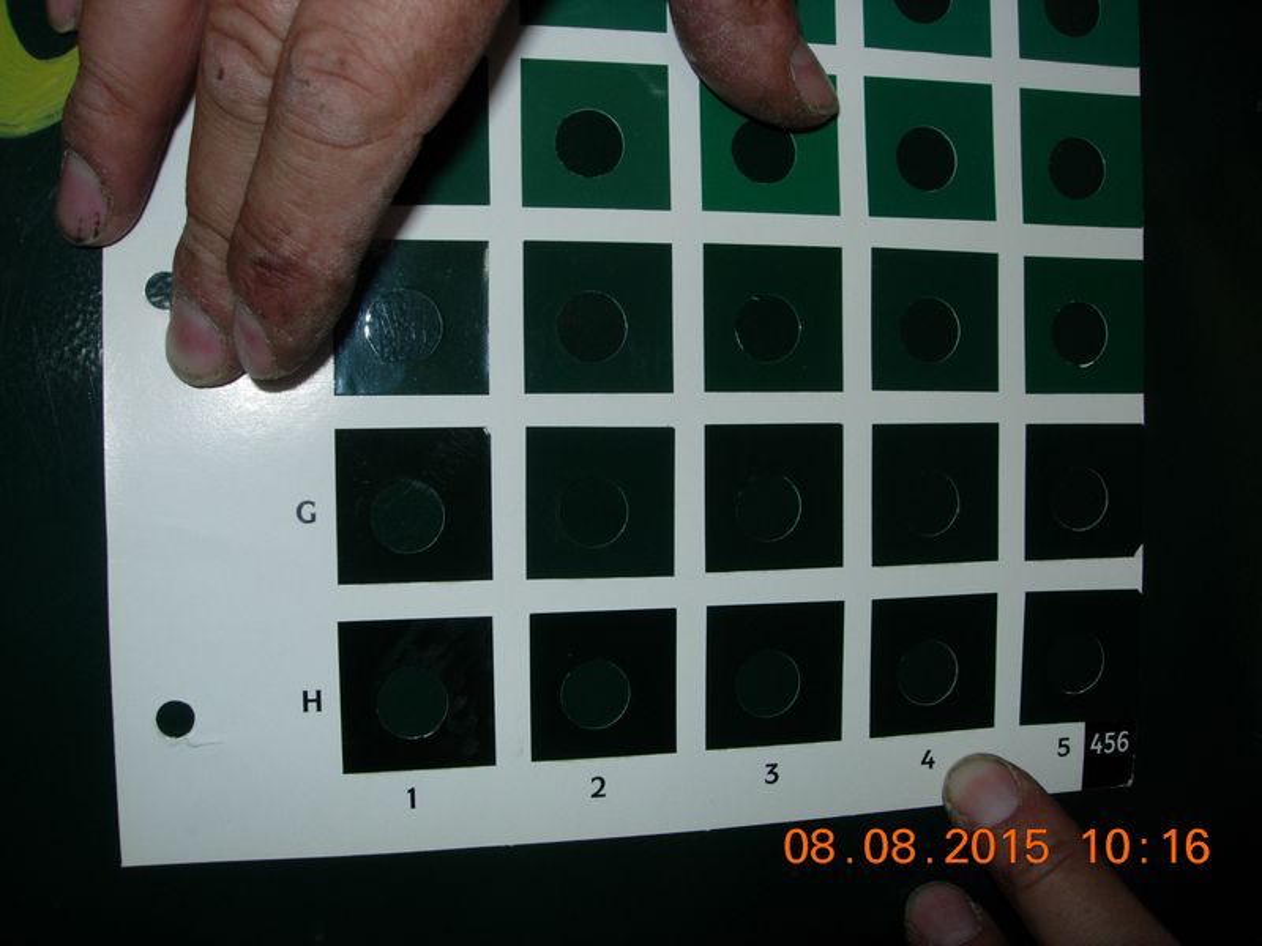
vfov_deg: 37.7
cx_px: 631
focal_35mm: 38
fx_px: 1385
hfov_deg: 49.0
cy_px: 473
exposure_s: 1/64
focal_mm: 7.8
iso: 79
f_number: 4.8
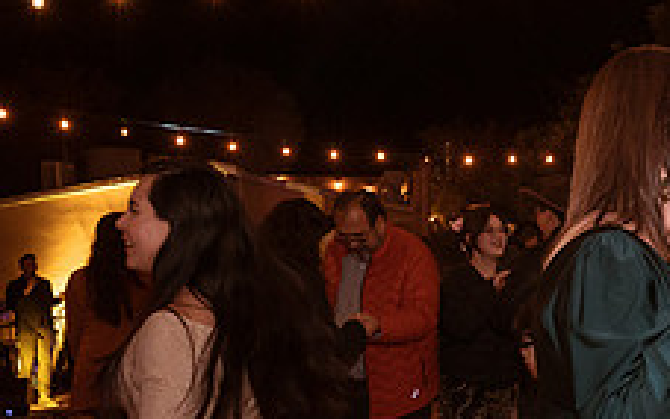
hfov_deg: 35.4
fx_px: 950
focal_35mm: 52
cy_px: 308
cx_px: 661
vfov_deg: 24.6
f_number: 6.3
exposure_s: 1/60
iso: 3200
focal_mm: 20
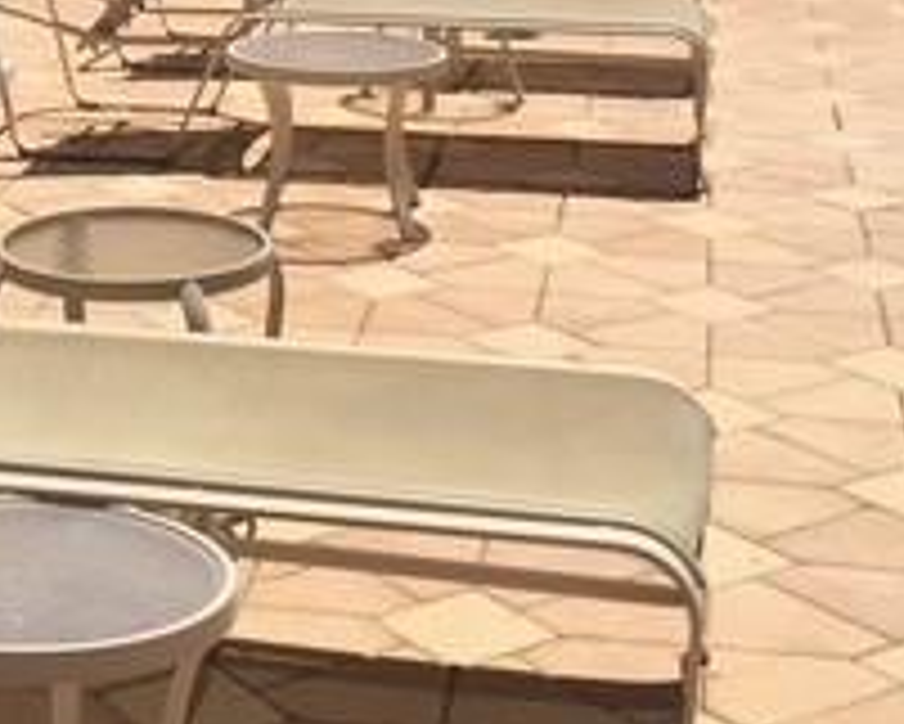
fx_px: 2409
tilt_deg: -0.4
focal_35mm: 90
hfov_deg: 20.5
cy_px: -301
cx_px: -13
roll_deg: -0.2
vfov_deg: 15.9
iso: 32
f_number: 2.2
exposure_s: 1/3300
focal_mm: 4.15
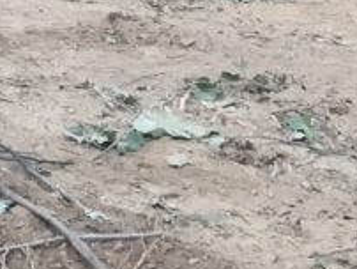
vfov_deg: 9.3
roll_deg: +3.3
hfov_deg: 11.5
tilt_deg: -1.8
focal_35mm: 147
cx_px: -456
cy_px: -315
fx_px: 1518
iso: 64
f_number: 2.2
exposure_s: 1/30
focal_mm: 4.15
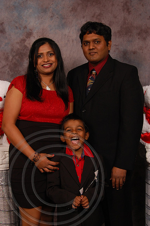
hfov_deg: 28.0
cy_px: 113
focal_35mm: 48
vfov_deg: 41.1
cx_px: 75
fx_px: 300
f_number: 5.6
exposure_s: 1/200
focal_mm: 32
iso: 400
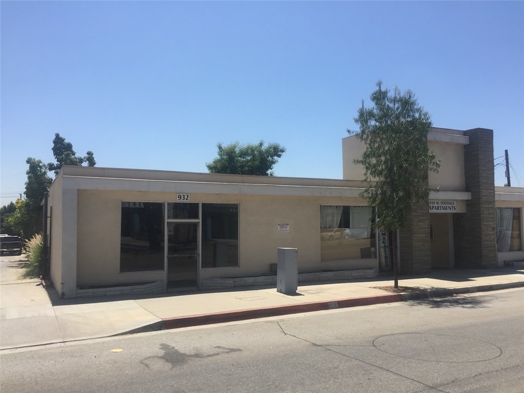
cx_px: 262
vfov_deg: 48.2
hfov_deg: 61.7
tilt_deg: +2.9
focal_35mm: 29
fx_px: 439
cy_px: 196
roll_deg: +0.2
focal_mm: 4.15
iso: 32
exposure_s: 1/1980
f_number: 2.2
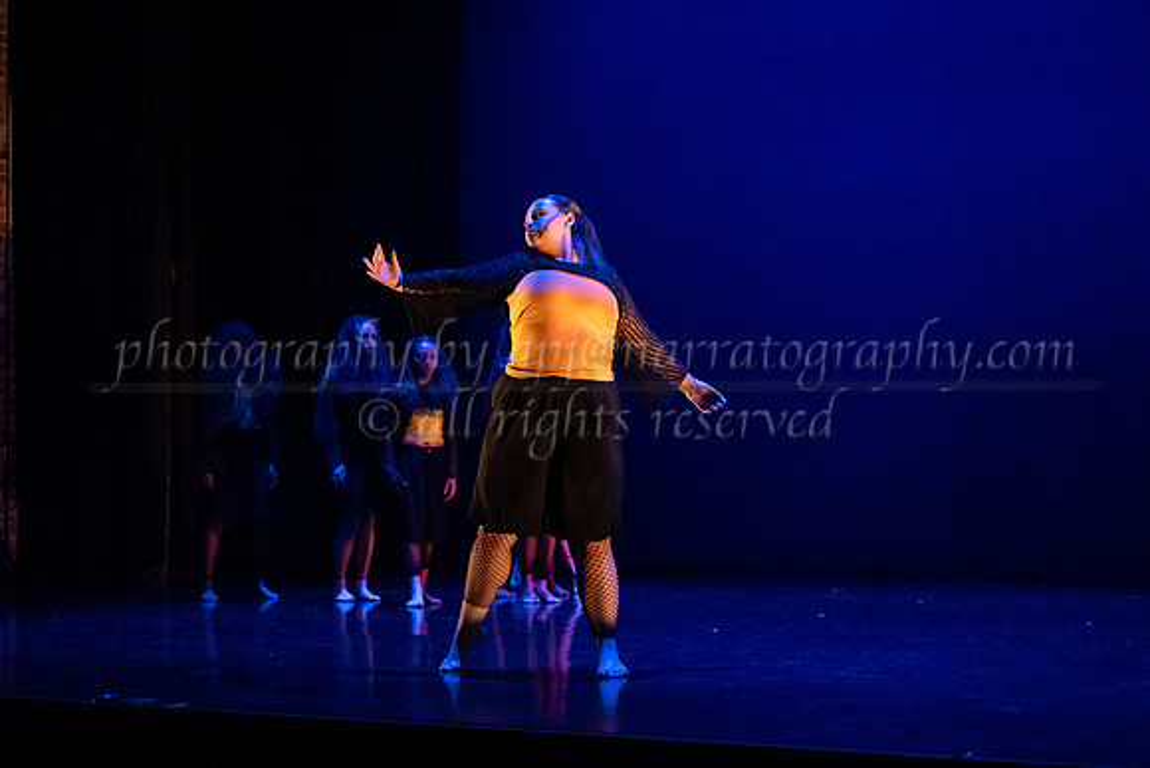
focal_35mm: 63
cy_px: 402
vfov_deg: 21.7
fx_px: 1999
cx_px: 387
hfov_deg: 31.8
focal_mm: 47
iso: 4000
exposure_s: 1/250
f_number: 2.8
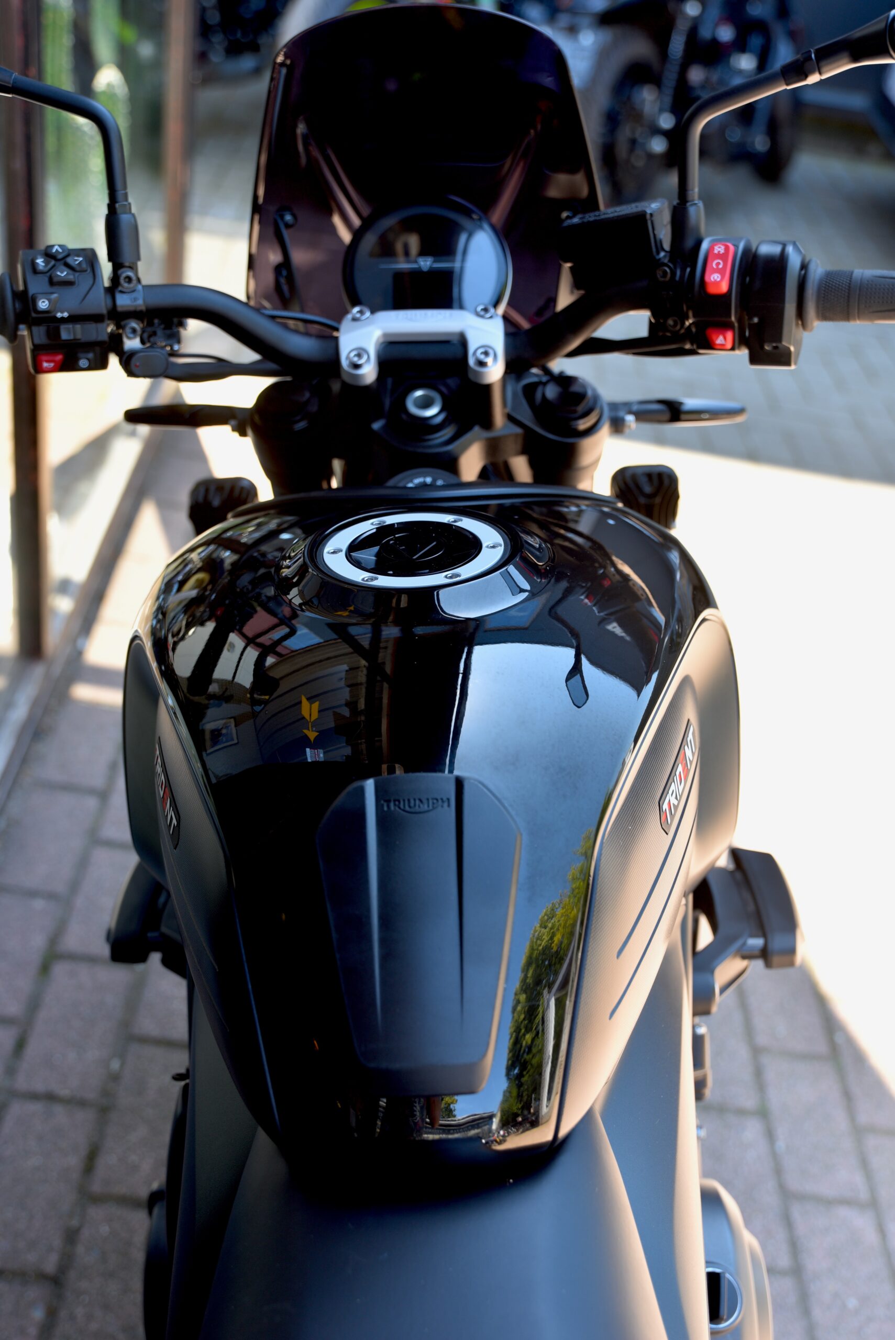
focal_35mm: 45
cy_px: 670
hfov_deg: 29.9
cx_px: 448
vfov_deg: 43.6
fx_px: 1676
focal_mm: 45
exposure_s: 1/60
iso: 100
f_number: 4
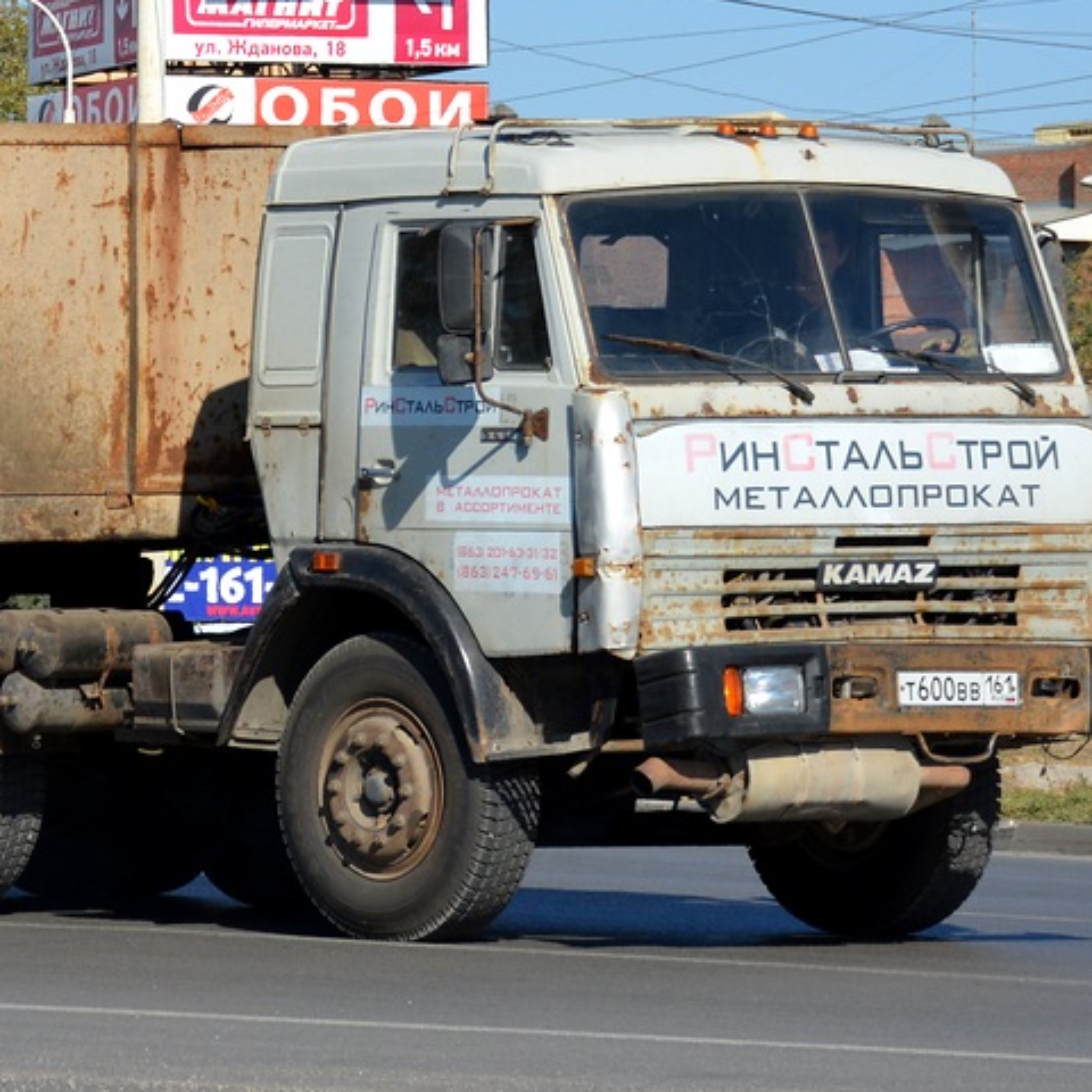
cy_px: 188
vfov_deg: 7.3
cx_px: 48
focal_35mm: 239
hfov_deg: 7.3
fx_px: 8532
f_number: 6.3
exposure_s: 1/1600
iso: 400
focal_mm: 75
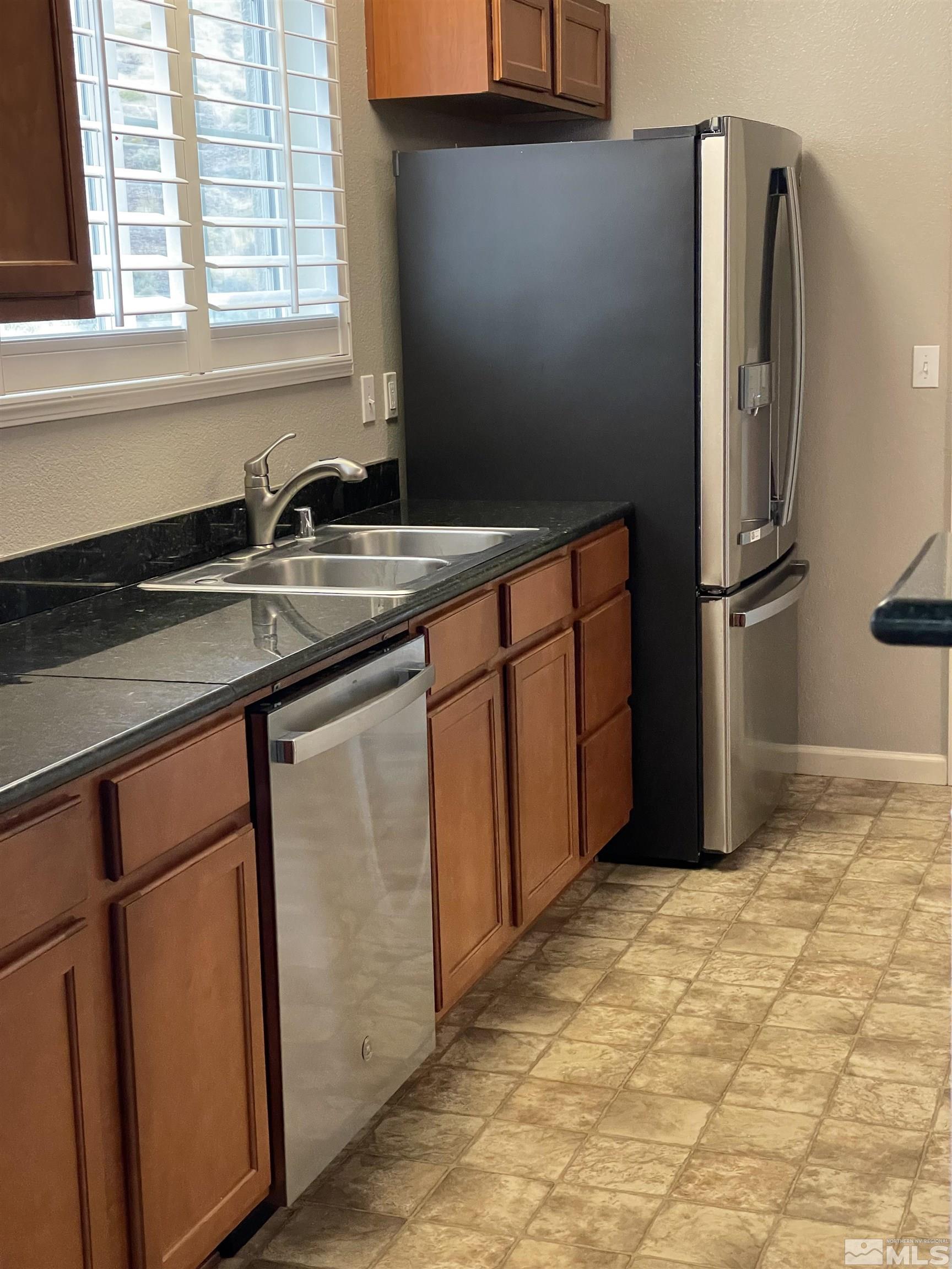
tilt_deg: -10.6
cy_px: 634
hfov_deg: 28.0
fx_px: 1907
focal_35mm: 52
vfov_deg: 36.8
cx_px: 476
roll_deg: +2.7
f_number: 2
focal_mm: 6
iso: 500
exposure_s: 1/60
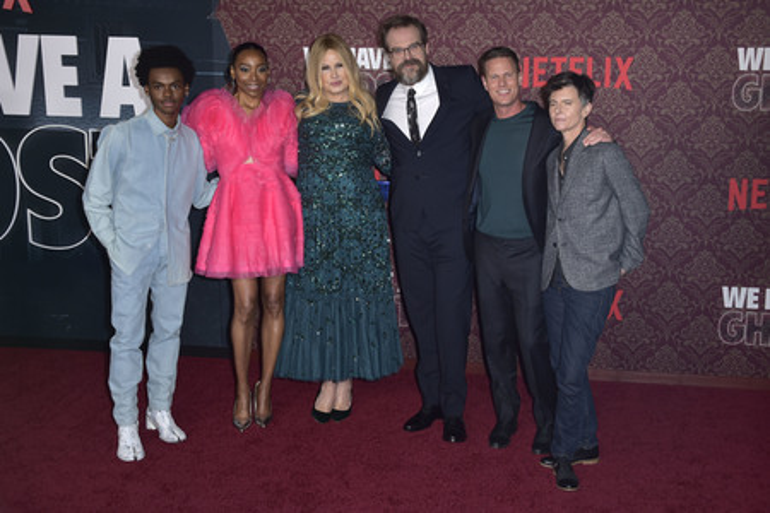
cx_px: 385
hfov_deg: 44.5
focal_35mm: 44
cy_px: 256
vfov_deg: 30.5
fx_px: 941
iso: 400
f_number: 6.3
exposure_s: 1/250
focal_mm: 44
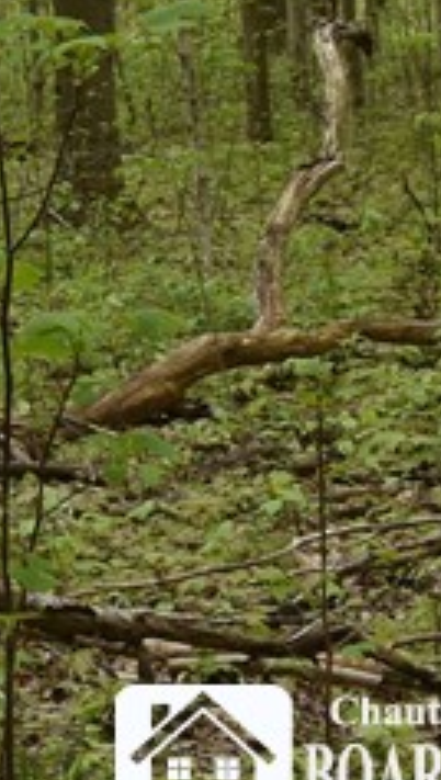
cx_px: -959
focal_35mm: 158
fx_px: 3272
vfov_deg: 13.0
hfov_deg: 6.8
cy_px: -327
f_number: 8
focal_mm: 22
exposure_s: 1/250
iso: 400
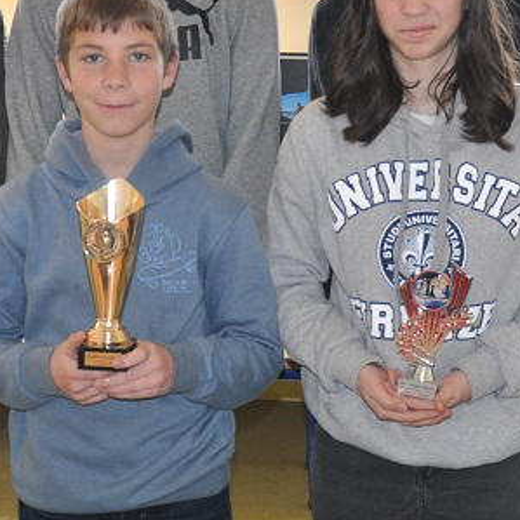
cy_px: 85
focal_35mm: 89
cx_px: 324
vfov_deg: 19.3
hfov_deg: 19.5
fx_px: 1513
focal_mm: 22
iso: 720
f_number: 3.8
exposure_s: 1/125
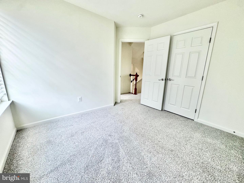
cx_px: 122
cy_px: 92
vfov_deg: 85.7
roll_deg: -2.7
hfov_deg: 102.1
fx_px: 99
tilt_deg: -8.0
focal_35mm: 14
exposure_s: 1/99
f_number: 2.2
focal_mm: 2.22
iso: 125
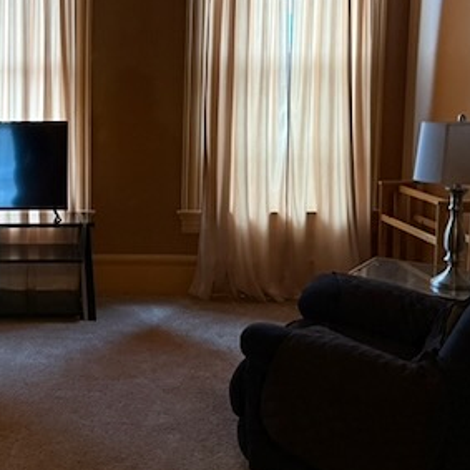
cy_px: 149
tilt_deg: -5.6
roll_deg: +0.3
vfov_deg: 35.0
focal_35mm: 48
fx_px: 737
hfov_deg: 33.1
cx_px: 27
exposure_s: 1/40
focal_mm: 6.76
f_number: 1.78
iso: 640
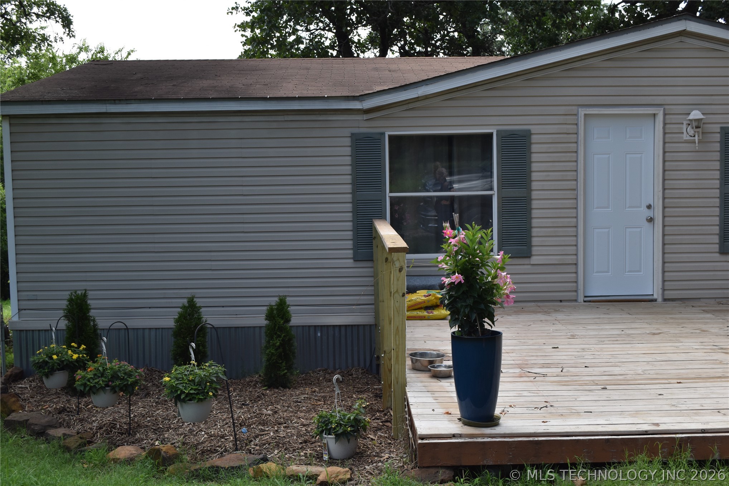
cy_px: 243
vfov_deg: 29.9
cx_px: 364
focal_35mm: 45
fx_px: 911
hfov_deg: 43.6
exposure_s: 1/250
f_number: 8
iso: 200
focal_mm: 30
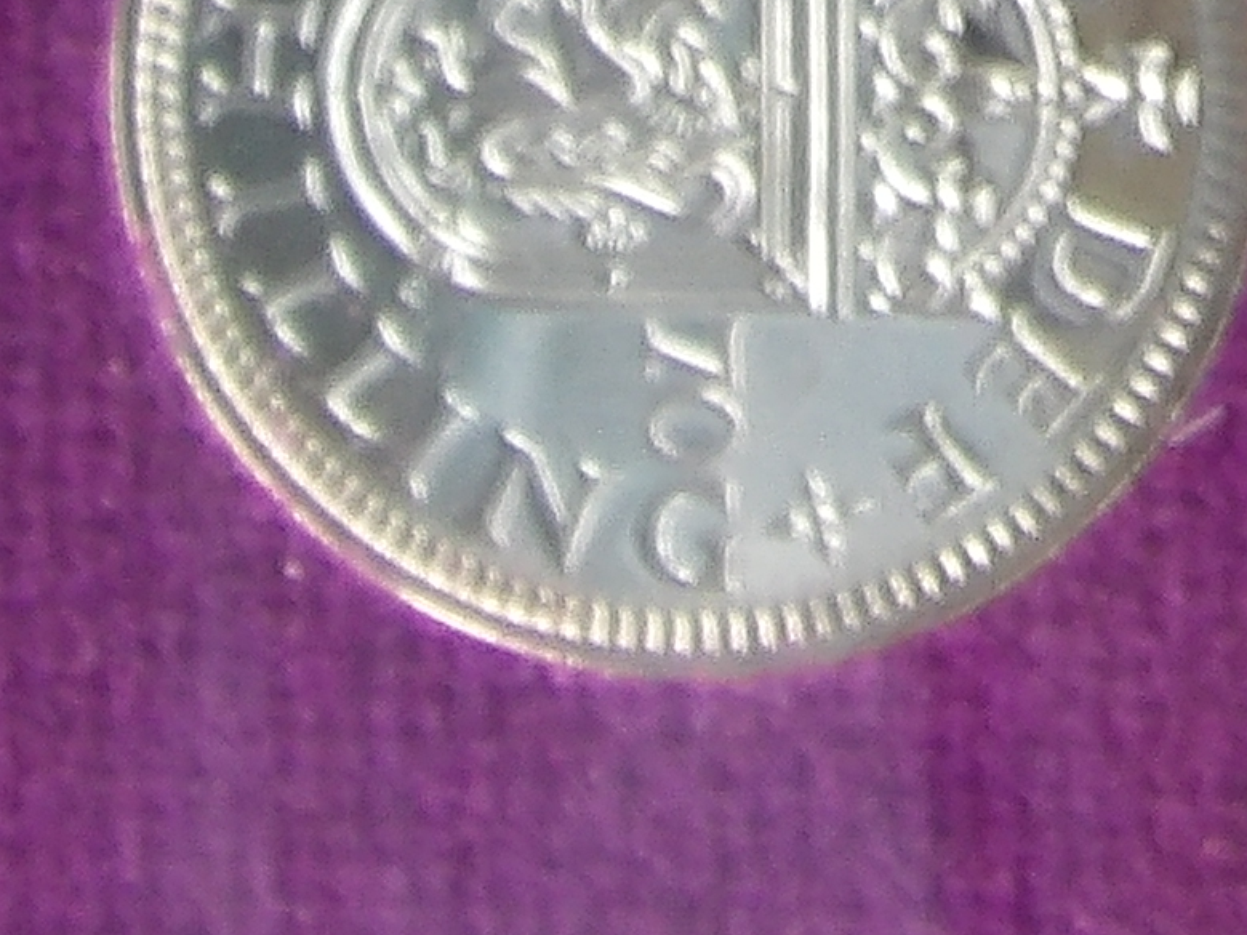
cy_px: -1271
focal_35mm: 406
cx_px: 1738
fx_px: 14623
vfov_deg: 3.6
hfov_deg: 4.9
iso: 207
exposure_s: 1/15
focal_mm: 10.9
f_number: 4.3
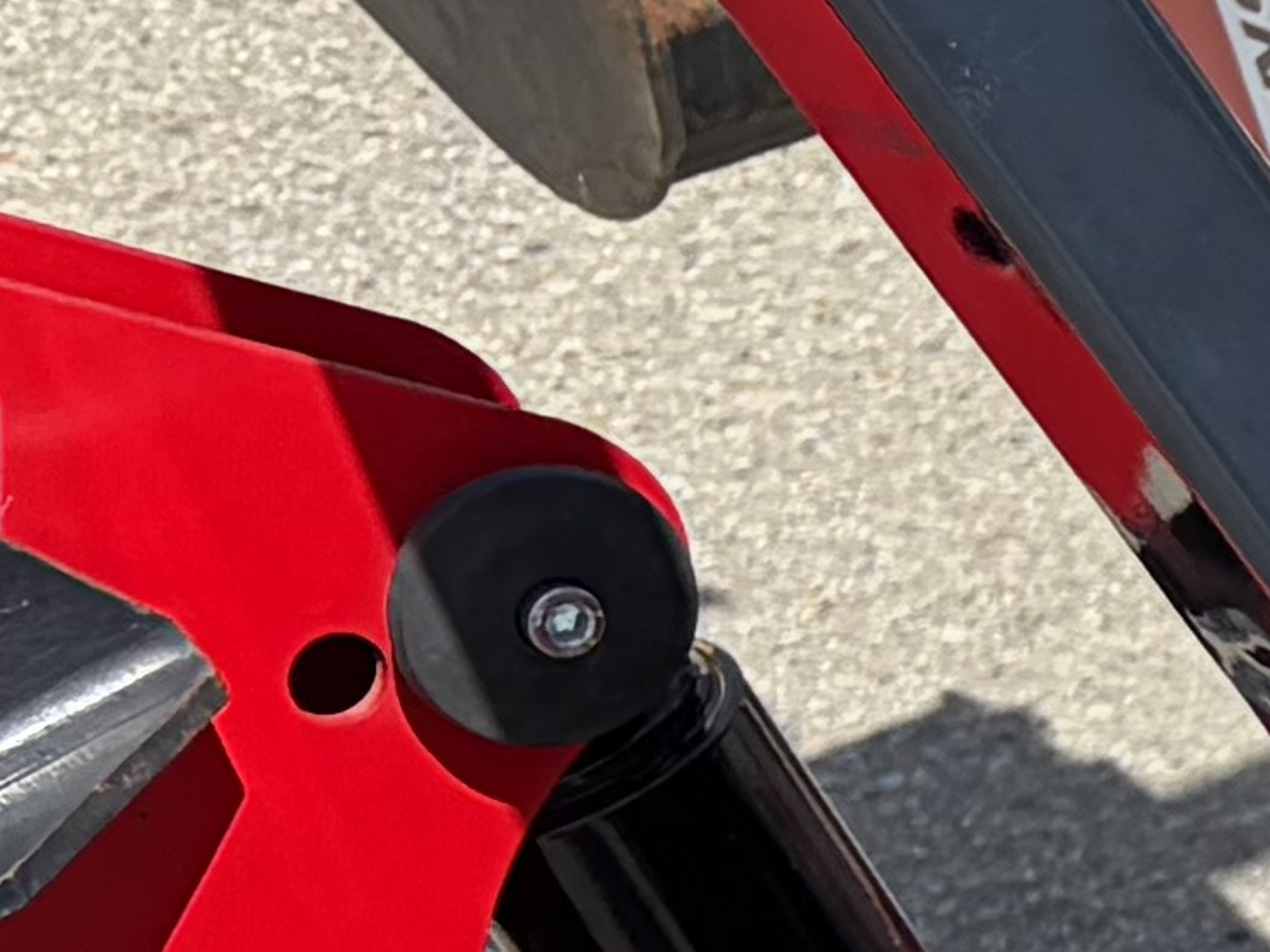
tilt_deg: -36.1
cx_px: 4593
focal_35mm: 200
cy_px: 1639
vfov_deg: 7.2
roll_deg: +2.0
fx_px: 7336
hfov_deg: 7.7
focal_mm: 5.96
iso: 50
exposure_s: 1/2075
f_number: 1.6
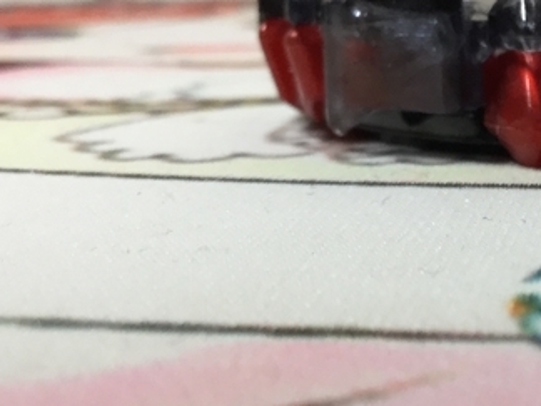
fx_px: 1532
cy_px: 267
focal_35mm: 98
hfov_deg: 19.3
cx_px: 578
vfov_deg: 15.1
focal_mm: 3.3
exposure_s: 1/30
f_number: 2.4
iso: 25
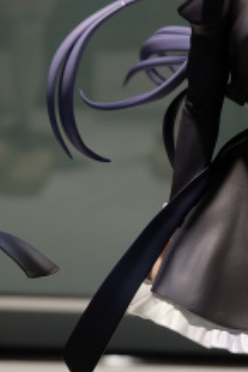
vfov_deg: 15.5
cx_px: 286
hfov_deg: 10.2
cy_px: 220
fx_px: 1366
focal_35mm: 132
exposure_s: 1/150
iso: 400
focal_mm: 24.3
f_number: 4.5
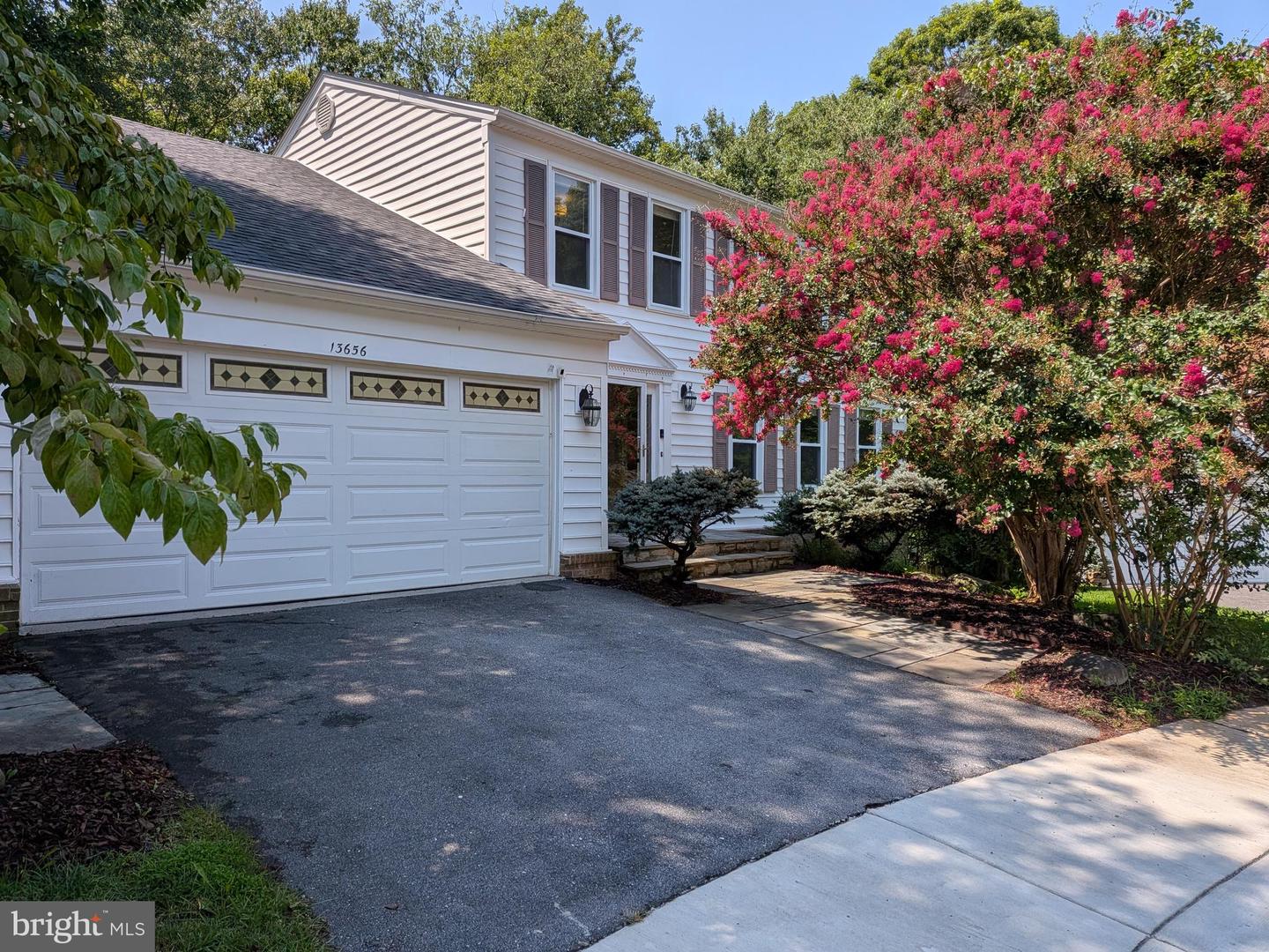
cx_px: 634
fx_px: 880
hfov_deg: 71.6
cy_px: 476
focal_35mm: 24
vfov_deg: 56.8
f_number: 1.7
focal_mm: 4.53
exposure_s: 1/1232
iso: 28
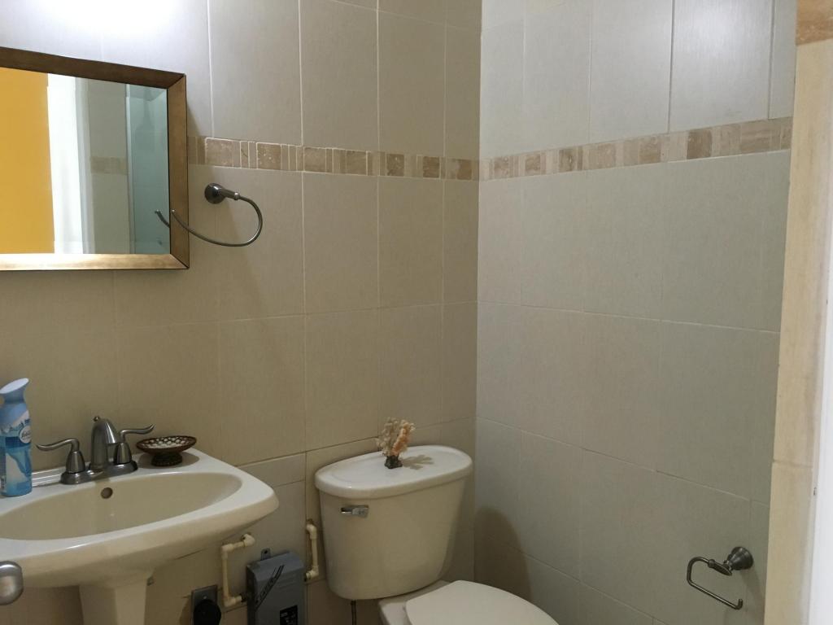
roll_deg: -0.1
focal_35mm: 29
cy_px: 312
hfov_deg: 61.7
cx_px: 416
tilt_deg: -5.9
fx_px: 698
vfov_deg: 48.2
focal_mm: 4.15
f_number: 2.2
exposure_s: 1/24
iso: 200
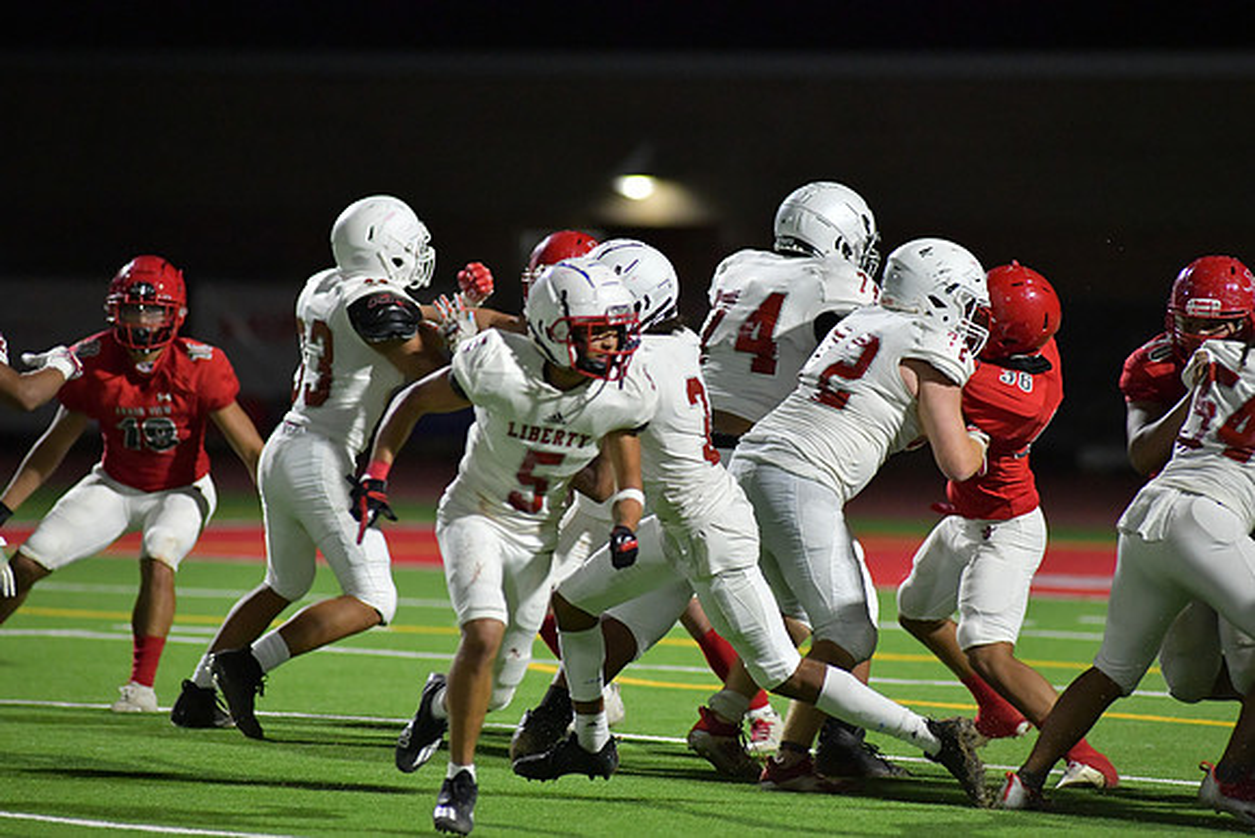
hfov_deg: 6.9
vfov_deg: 4.6
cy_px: 419
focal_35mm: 300
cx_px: 628
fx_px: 10460
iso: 6400
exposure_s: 1/1250
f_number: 4
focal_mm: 300
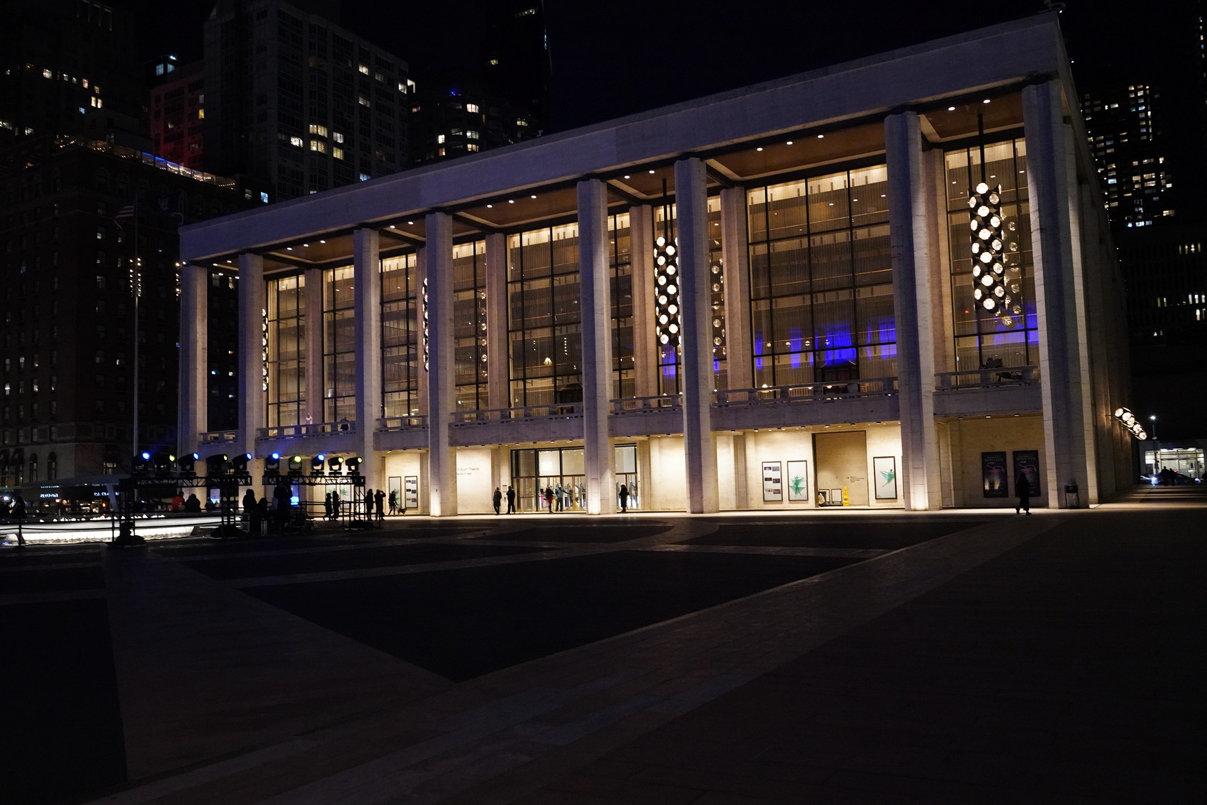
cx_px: 604
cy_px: 402
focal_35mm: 29
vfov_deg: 45.0
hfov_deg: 63.7
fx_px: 972
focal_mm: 29
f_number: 5
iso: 10000
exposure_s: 1/80
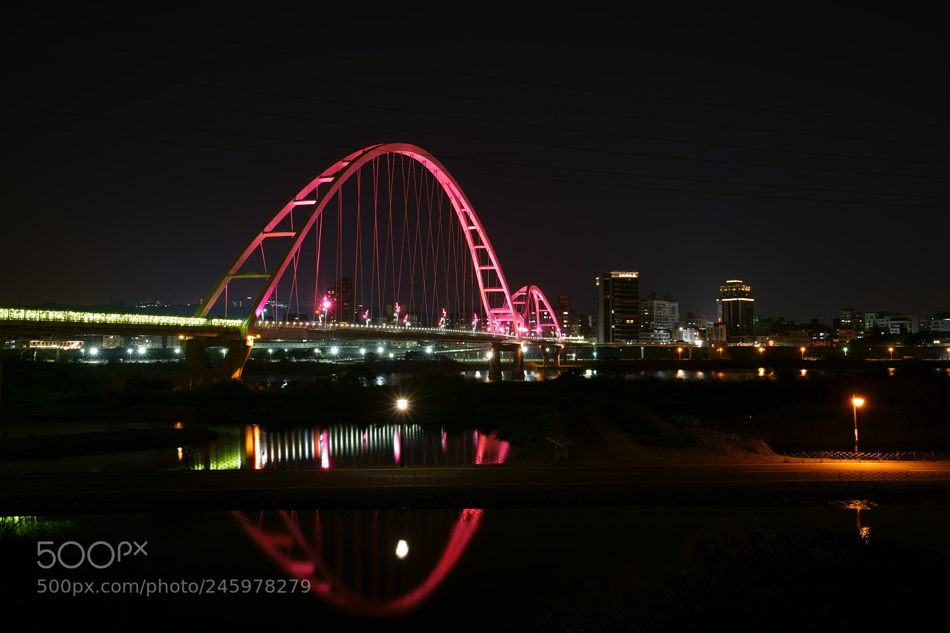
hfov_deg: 58.7
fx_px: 844
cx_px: 475
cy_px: 316
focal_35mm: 32
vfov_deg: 41.1
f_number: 11
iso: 50
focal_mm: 32
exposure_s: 43
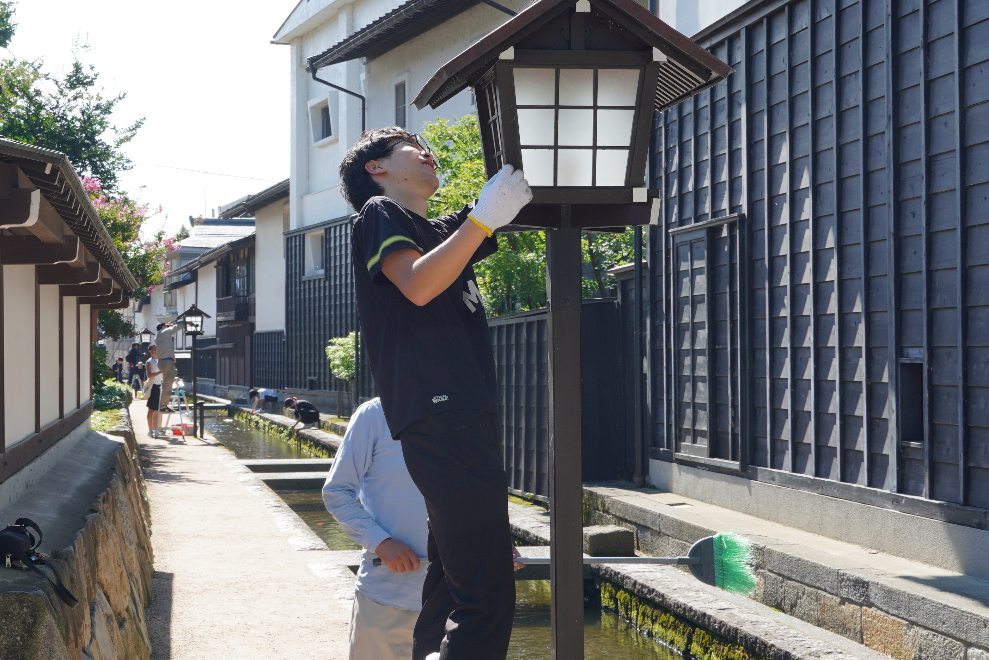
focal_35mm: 66
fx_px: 1807
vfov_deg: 20.7
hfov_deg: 30.5
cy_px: 307
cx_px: 386
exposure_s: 1/160
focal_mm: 29
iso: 100
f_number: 6.3
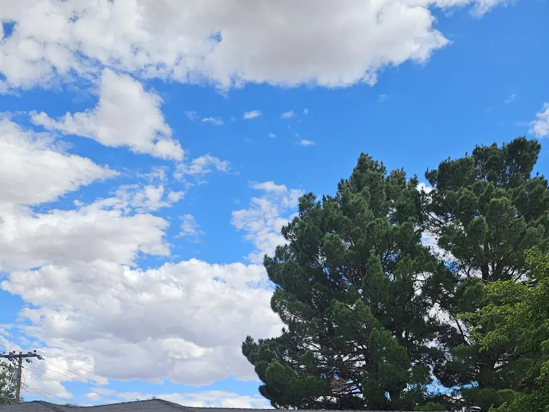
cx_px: 300
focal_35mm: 49
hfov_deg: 38.9
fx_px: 777
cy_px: 437
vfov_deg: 27.5
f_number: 1.7
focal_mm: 6.3
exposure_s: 1/625
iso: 10
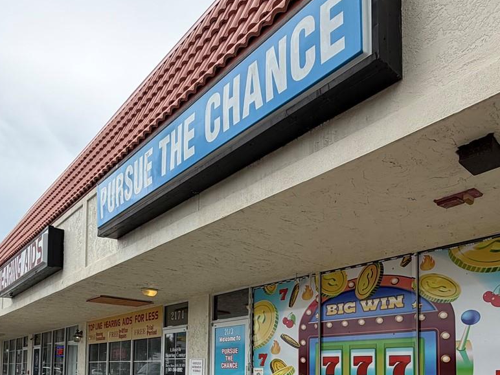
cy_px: 348
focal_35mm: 29
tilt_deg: +3.8
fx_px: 419
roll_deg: -0.3
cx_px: 262
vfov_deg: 43.4
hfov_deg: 61.6
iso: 32
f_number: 2.2
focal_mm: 2.22
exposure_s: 1/770
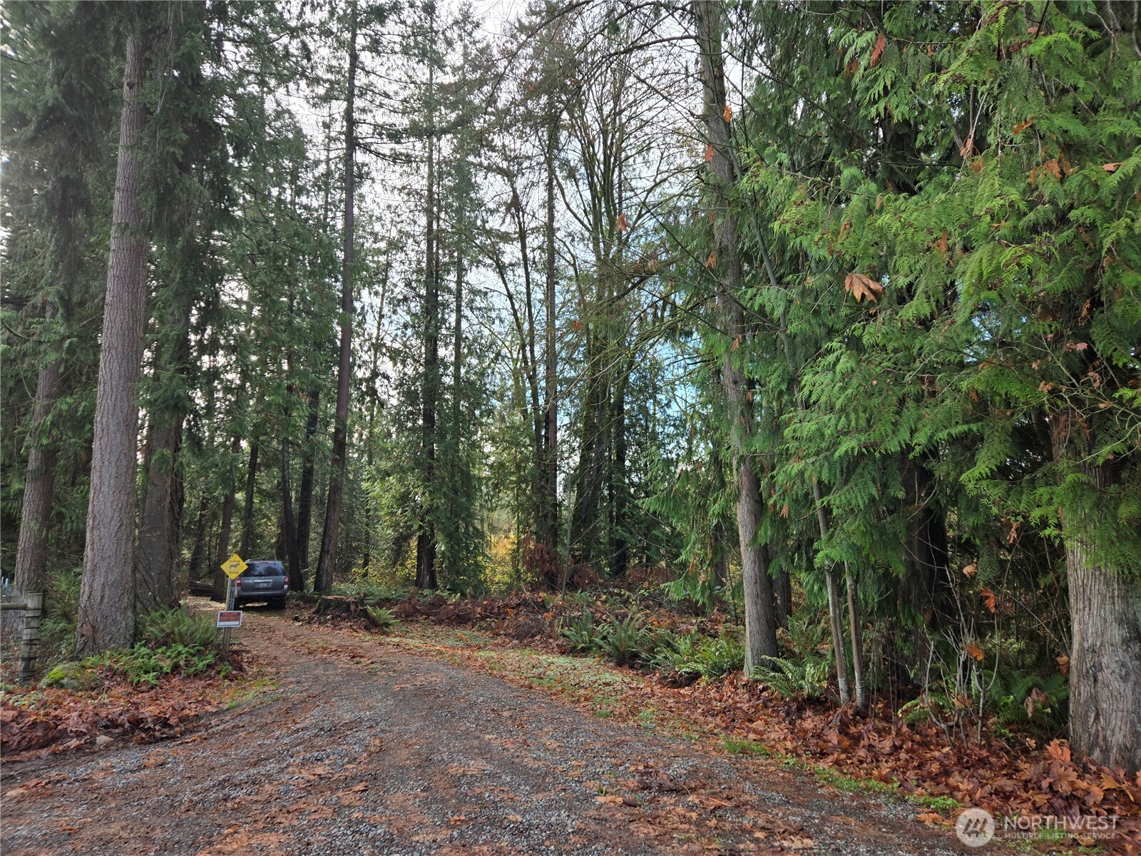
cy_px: 428
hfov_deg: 73.9
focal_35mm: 23
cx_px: 570
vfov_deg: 58.9
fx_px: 758
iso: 25
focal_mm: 5.4
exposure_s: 1/433
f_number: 1.8
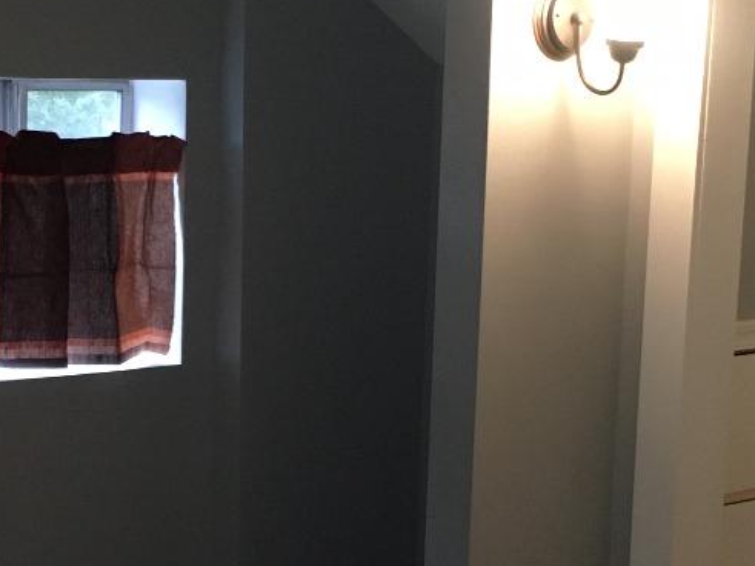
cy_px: 340
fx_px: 1853
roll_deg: -1.3
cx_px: 141
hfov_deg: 22.7
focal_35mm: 85
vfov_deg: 17.3
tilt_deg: -8.5
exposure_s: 1/30
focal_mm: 4.15
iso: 160
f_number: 2.2
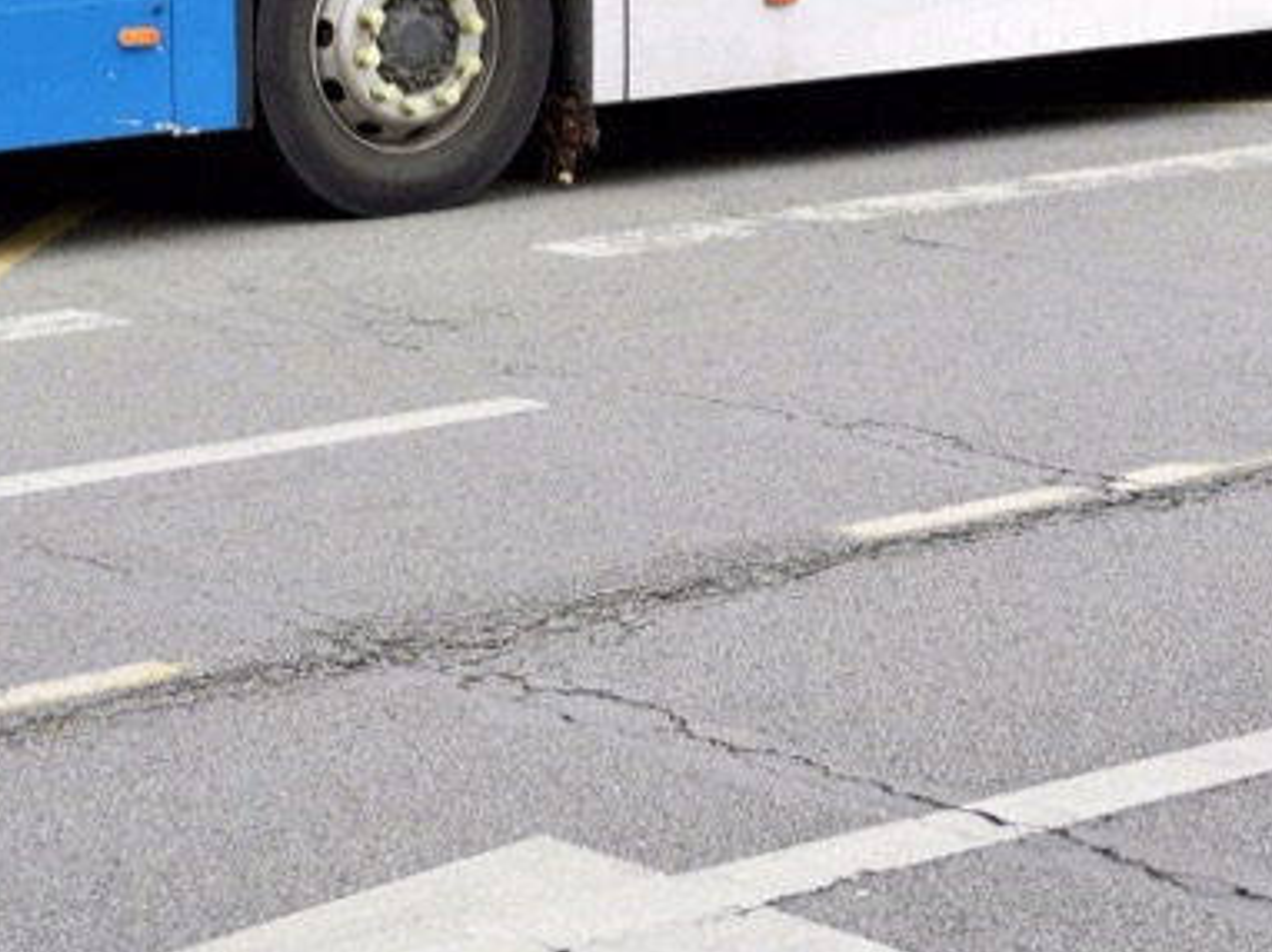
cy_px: -554
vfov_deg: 11.1
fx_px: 4664
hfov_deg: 15.5
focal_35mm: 127
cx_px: 583
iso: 100
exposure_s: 1/125
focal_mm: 36
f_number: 4
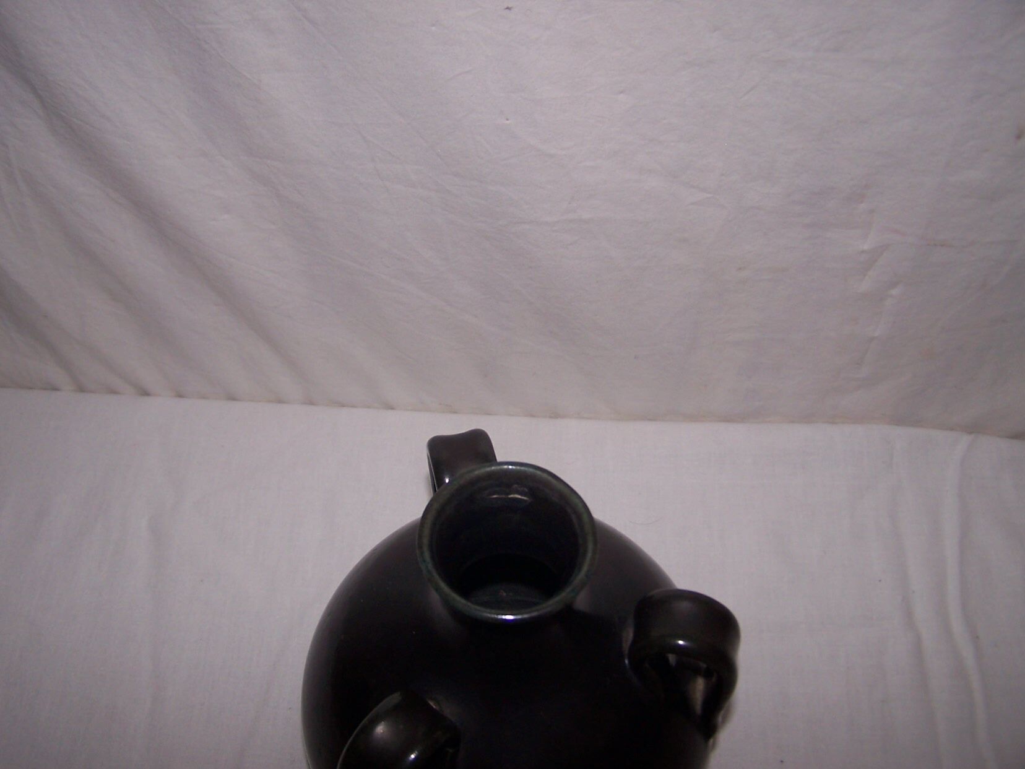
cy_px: 384
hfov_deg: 49.0
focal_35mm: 38
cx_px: 512
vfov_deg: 37.7
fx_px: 1125
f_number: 2.8
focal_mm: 6.3
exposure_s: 1/60
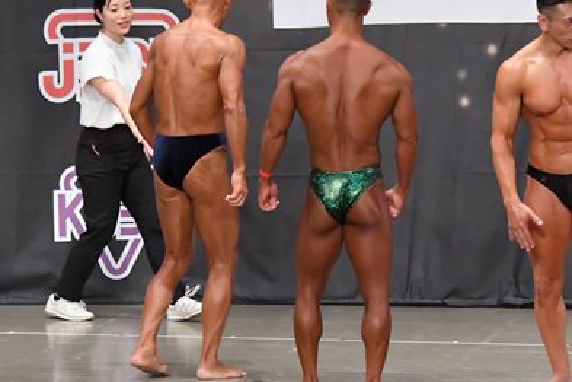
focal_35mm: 266
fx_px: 4226
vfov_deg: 5.2
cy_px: 182
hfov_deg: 7.7
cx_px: 408
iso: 6400
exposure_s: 1/400
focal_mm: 90
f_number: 5.6
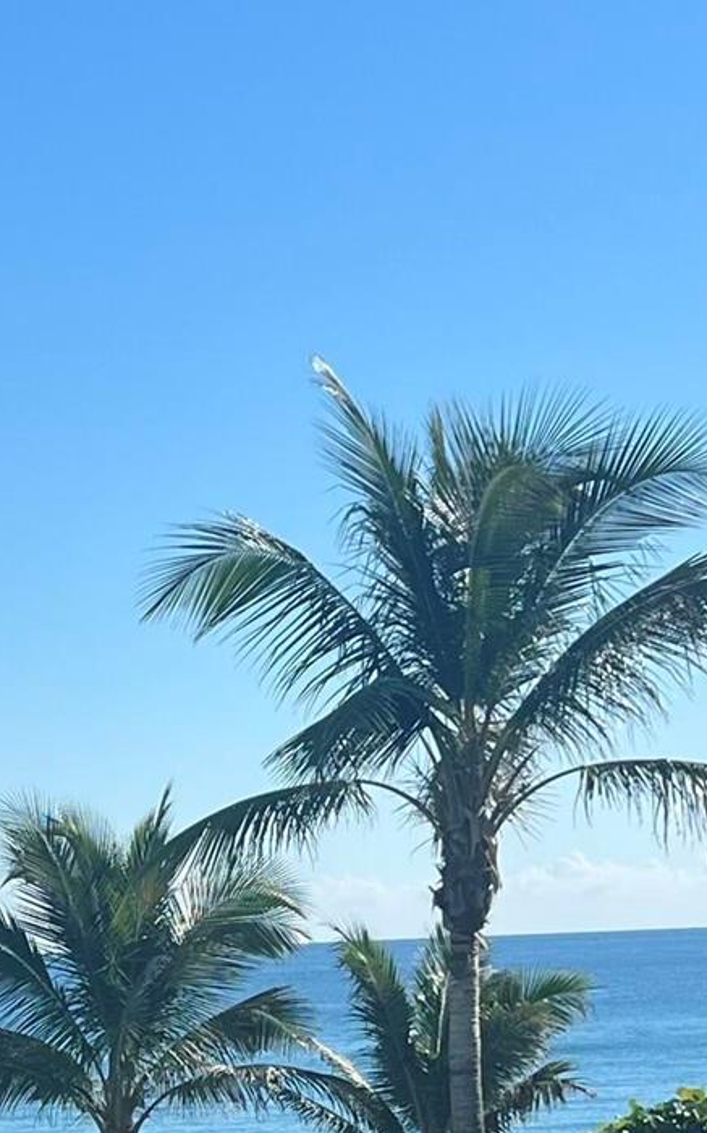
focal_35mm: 63
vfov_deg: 31.7
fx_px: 1944
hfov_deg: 19.9
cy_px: 893
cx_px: -11
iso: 50
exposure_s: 1/5882
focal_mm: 5.7
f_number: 1.5
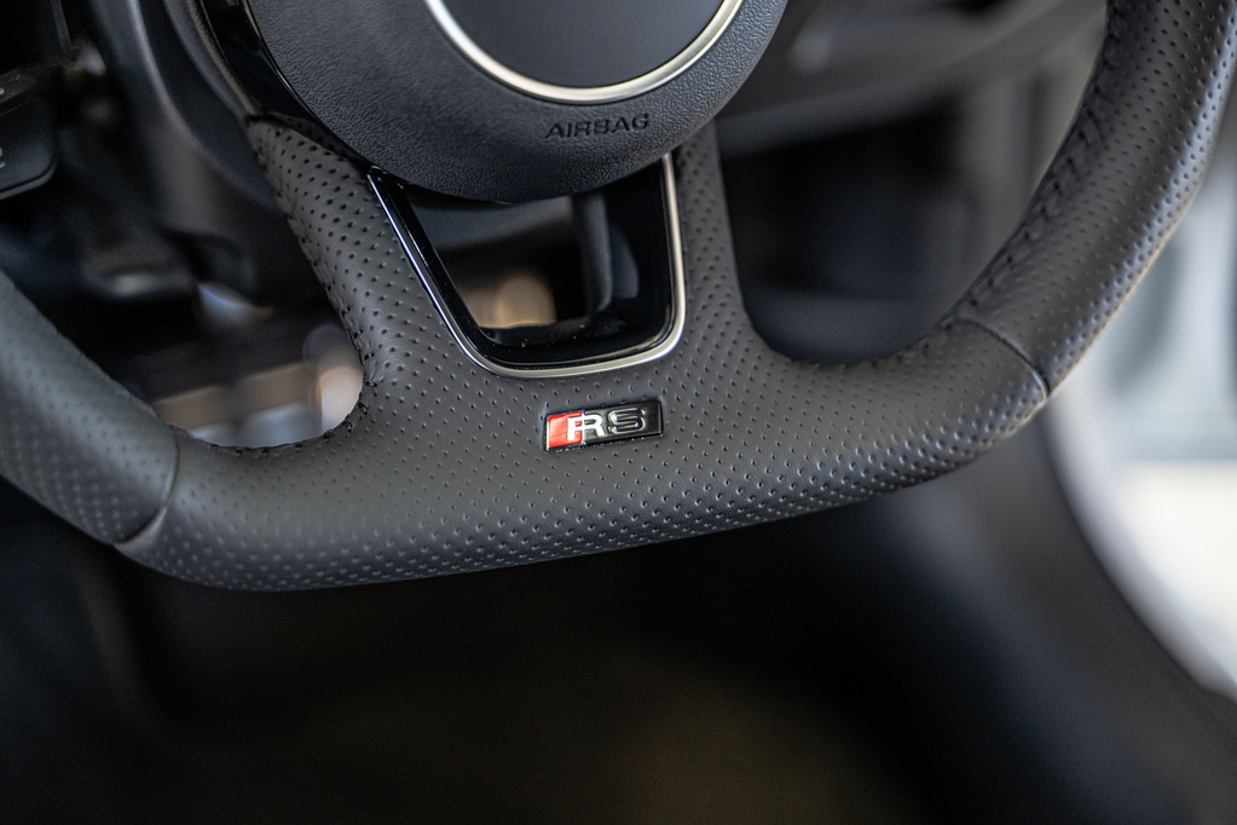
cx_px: 618
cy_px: 412
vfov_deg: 18.2
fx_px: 2577
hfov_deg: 27.0
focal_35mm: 75
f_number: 2.8
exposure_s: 1/125
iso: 1600
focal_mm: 75
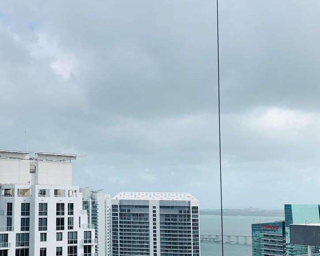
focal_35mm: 56
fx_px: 530
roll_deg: -1.0
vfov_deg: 27.1
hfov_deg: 32.4
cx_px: 53
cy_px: 140
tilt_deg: +7.0
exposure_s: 1/3086
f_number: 1.8
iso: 25
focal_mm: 4.25
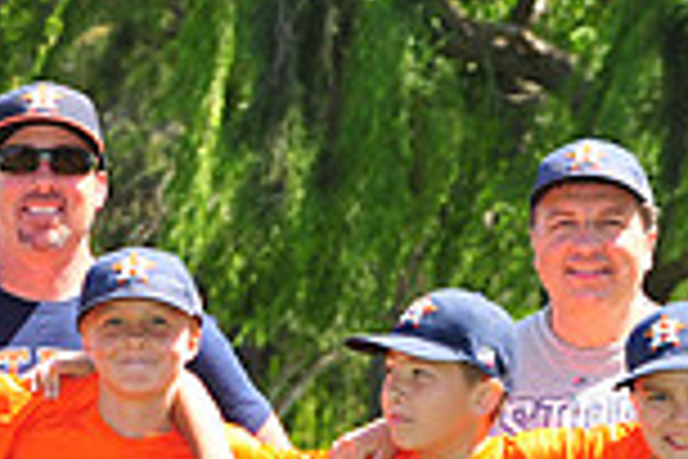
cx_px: -54
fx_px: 6650
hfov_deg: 5.9
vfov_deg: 3.9
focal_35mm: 348
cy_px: 734
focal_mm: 92
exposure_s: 1/200
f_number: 7.1
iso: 200
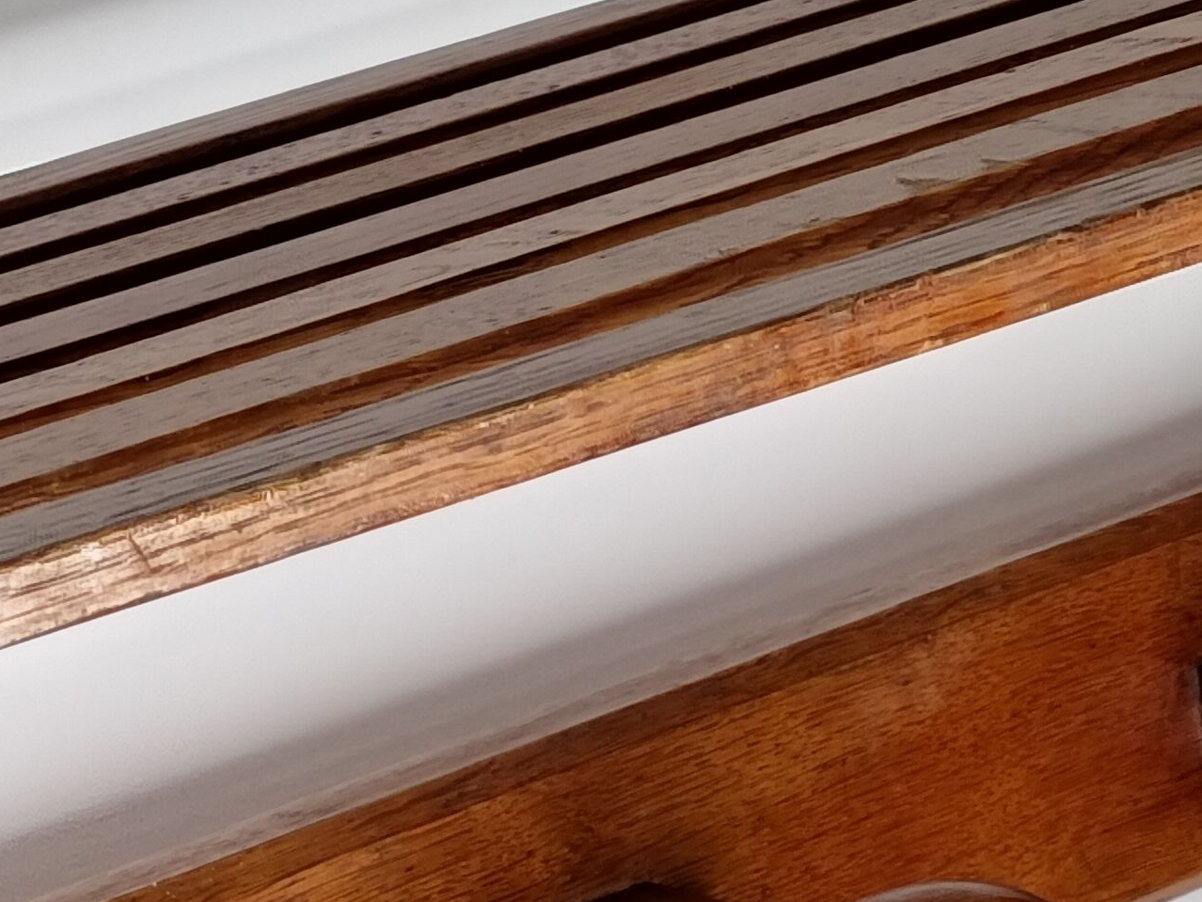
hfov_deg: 23.2
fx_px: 2848
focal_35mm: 82
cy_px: 800
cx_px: 101
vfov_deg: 17.7
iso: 64
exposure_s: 1/100
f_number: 1.8
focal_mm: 5.4
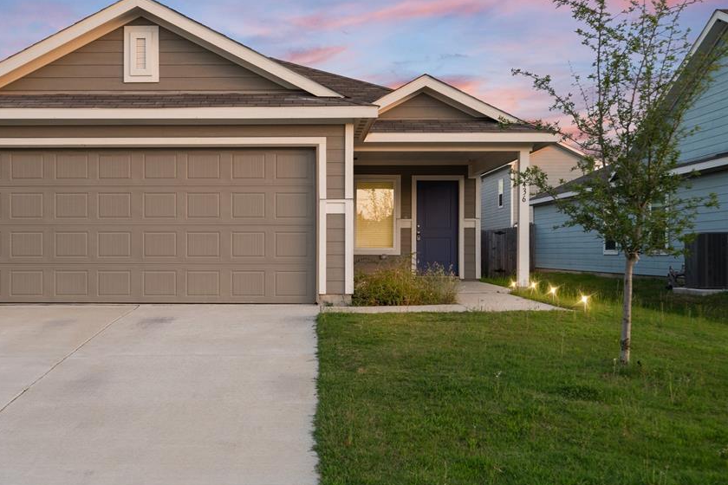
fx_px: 789
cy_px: 266
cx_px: 285
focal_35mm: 39
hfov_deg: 49.2
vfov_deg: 34.2
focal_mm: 32
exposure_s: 1/30
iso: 800
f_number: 8
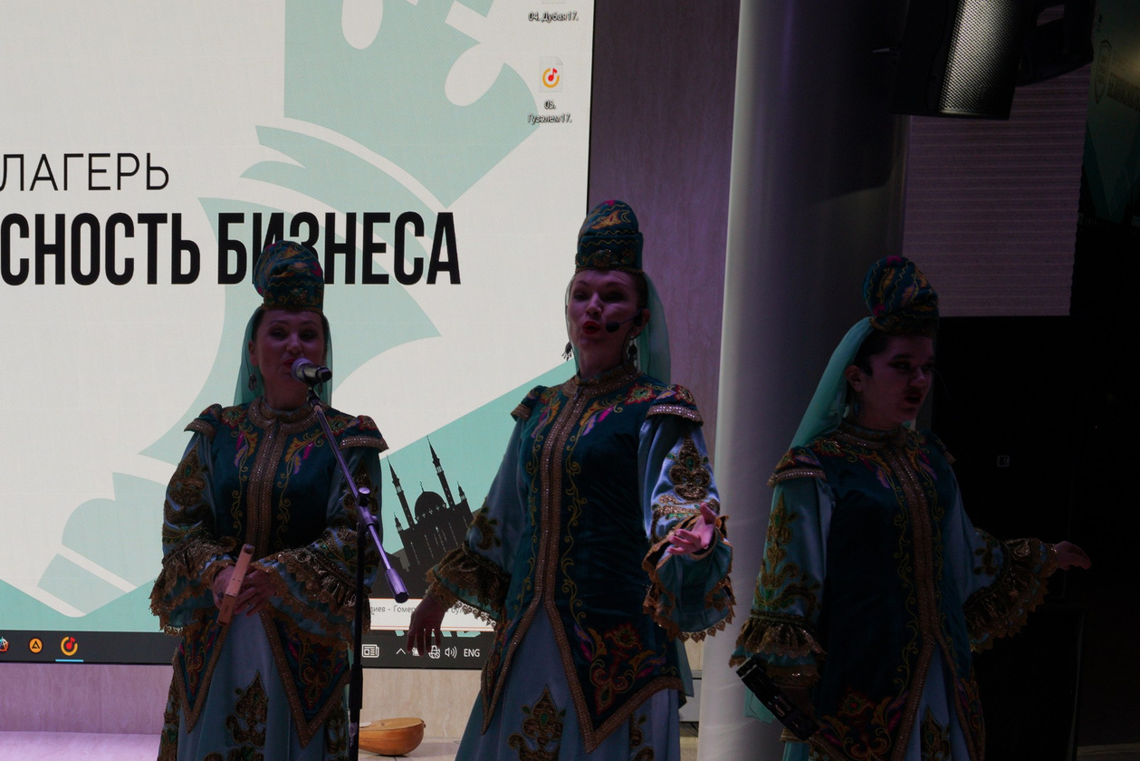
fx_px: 1932
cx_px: 65
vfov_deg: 21.7
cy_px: 697
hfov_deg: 31.0
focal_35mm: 61
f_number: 7.1
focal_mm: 30
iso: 400
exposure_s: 1/125
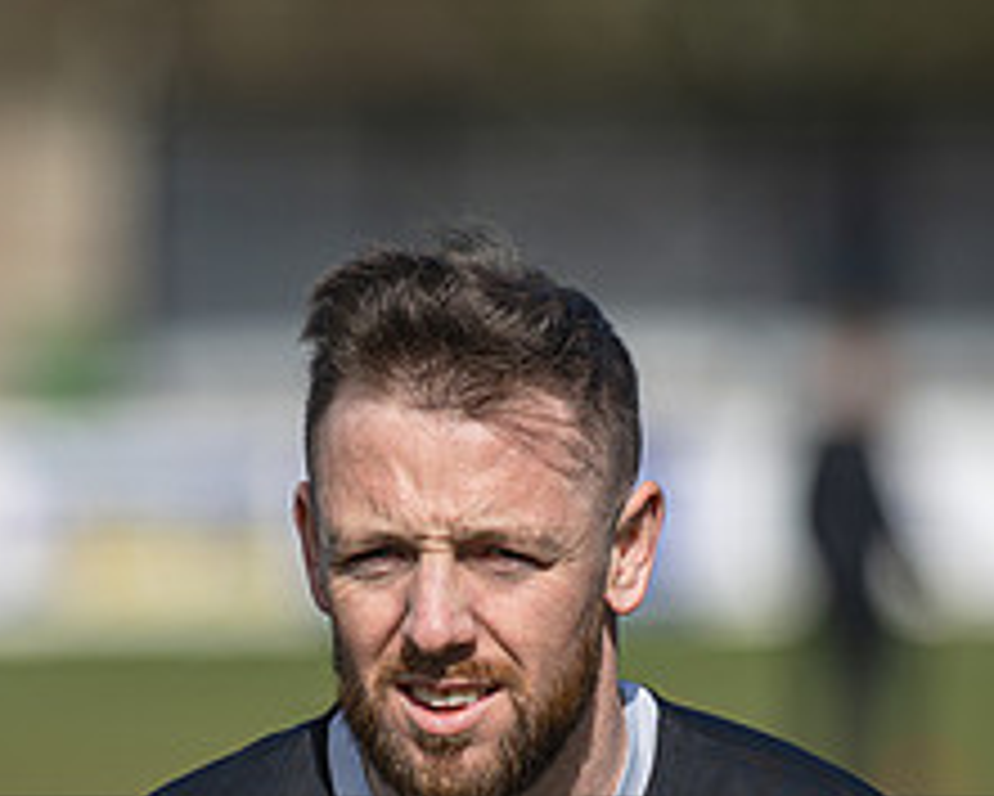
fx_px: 17070
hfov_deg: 3.3
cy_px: 774
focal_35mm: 580
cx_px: 131
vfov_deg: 2.7
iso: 32
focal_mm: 135
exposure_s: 1/2500
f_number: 2
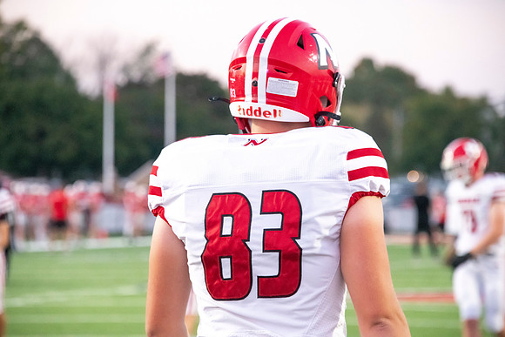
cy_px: 168
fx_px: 3227
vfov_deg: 6.0
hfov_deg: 8.9
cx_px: 252
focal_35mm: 230
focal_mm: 230
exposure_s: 1/500
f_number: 7.1
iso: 10000
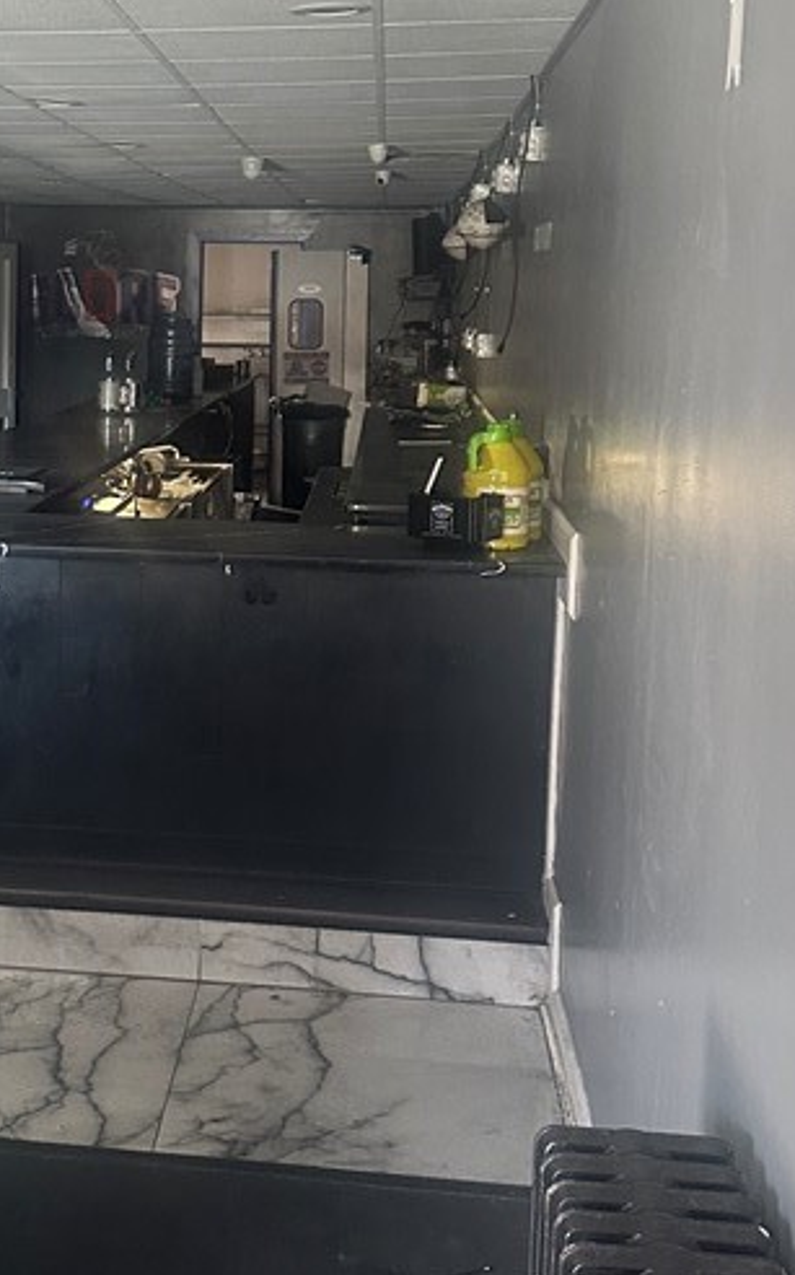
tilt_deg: -7.9
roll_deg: -1.2
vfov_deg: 38.1
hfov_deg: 23.8
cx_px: 98
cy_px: 518
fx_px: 1839
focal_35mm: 53
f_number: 1.78
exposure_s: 1/60
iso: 400
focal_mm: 6.86
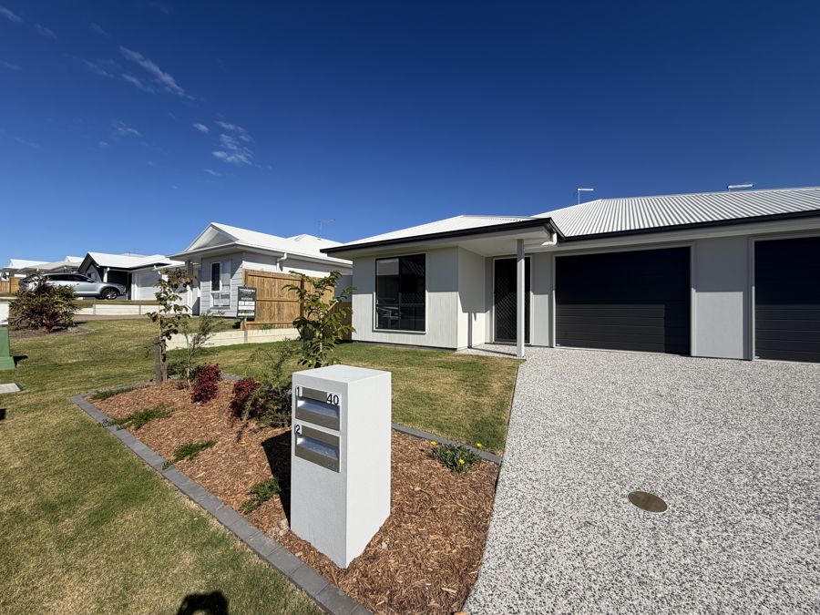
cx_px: 410
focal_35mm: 14
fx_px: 332
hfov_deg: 102.1
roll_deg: -0.7
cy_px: 308
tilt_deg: +0.8
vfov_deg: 85.7
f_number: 2.2
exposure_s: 1/1235
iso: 20
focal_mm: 2.22
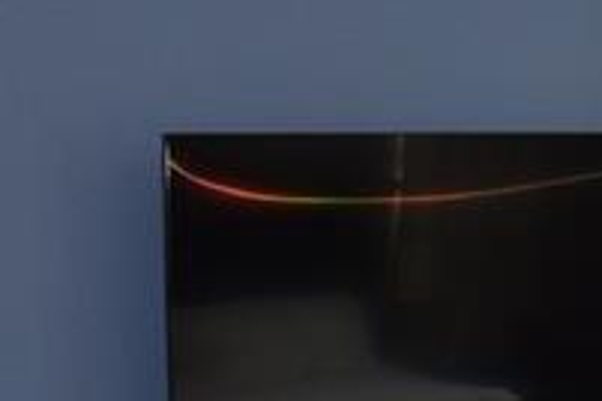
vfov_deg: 9.0
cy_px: 251
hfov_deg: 12.2
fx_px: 2558
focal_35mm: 153
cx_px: 1102
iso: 800
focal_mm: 20
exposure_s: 1/125
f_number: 5.6
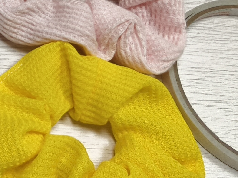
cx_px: -167
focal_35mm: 92
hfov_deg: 17.8
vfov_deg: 14.3
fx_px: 633
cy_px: -138
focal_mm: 8.67
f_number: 1.75
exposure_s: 1/100
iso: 191
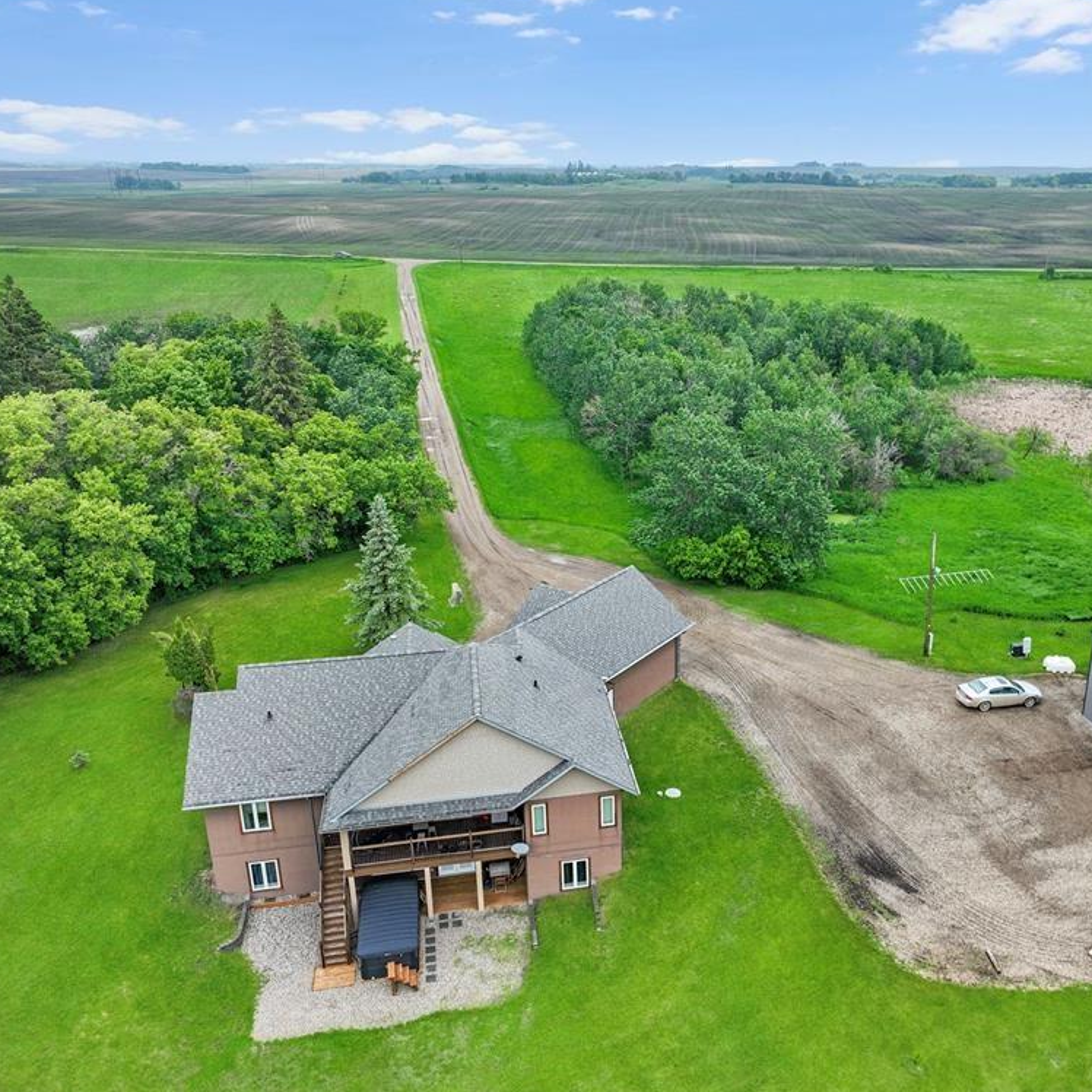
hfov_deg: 55.2
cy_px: 542
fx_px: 1035
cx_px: 663
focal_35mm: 29
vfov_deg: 55.6
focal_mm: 12.29
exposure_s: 1/500
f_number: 2.8
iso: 120
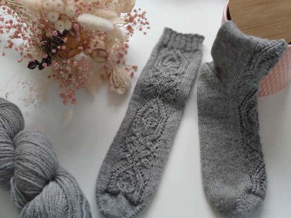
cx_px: 146
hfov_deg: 45.8
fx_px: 345
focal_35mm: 41
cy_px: 109
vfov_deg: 35.1
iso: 798
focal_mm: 8.16
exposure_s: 1/50
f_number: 2
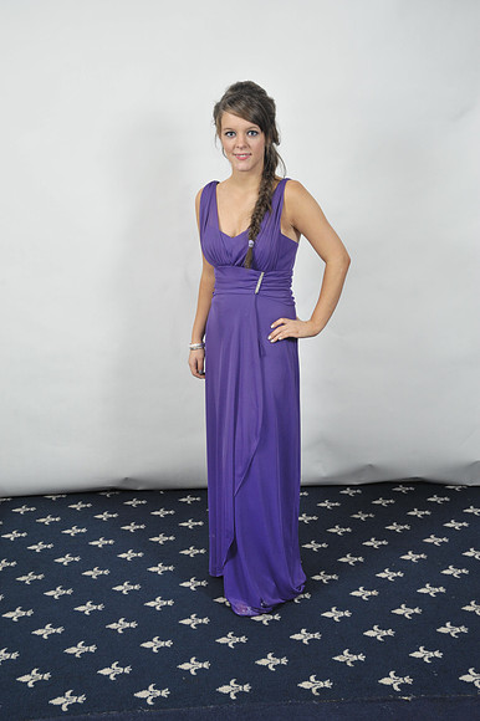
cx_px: 240
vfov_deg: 46.4
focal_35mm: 42
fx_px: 841
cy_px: 360
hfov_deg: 31.9
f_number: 7.1
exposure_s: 1/160
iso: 1000
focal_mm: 42
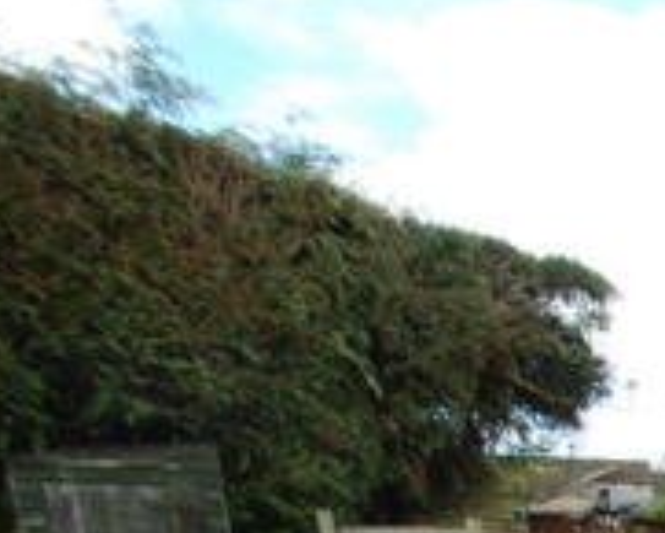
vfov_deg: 24.0
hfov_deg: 24.9
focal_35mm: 51
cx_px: 1069
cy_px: 779
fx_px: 1004
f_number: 8
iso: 320
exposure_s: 1/250
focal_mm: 10
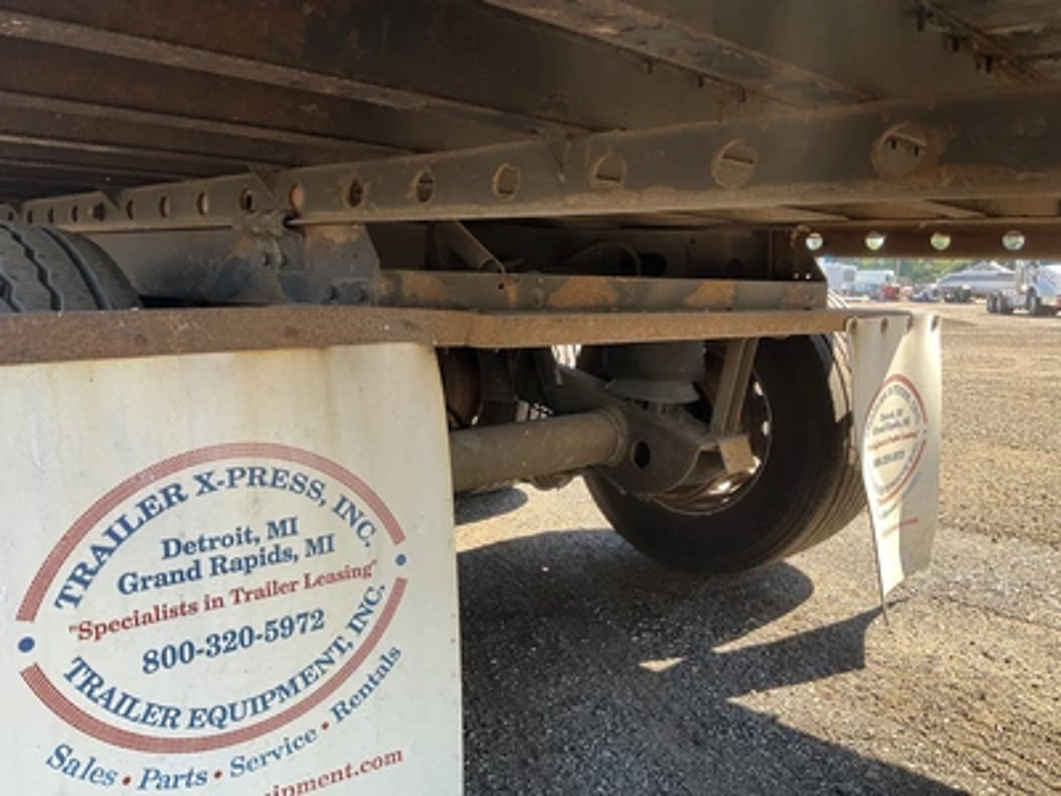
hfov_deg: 61.7
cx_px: 530
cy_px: 398
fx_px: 889
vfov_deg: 48.2
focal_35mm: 29
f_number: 1.8
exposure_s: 1/122
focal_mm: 3
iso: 16
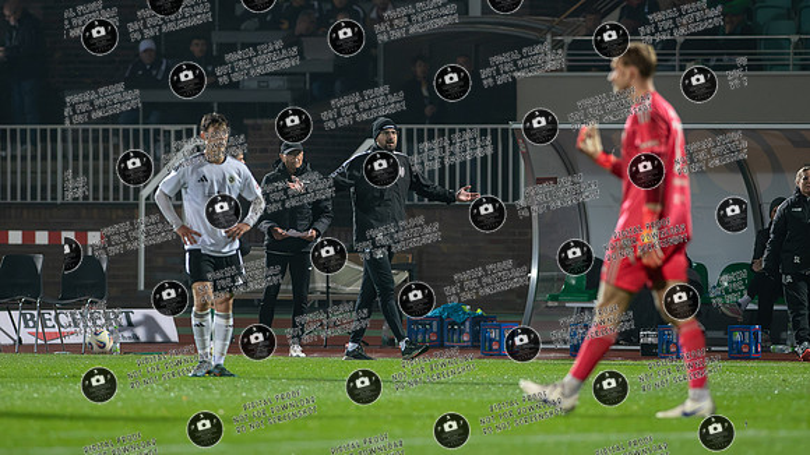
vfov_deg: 2.6
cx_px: 379
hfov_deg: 4.5
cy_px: 180
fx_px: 10216
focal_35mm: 476
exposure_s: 1/1250
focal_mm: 300
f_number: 3.5
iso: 4000
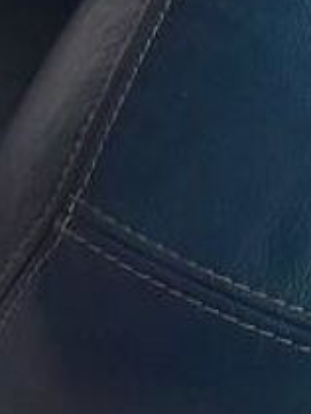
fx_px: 2044
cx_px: 37
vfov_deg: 11.2
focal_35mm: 171
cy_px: -129
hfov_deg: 8.7
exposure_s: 1/50
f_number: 1.8
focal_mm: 4
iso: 400
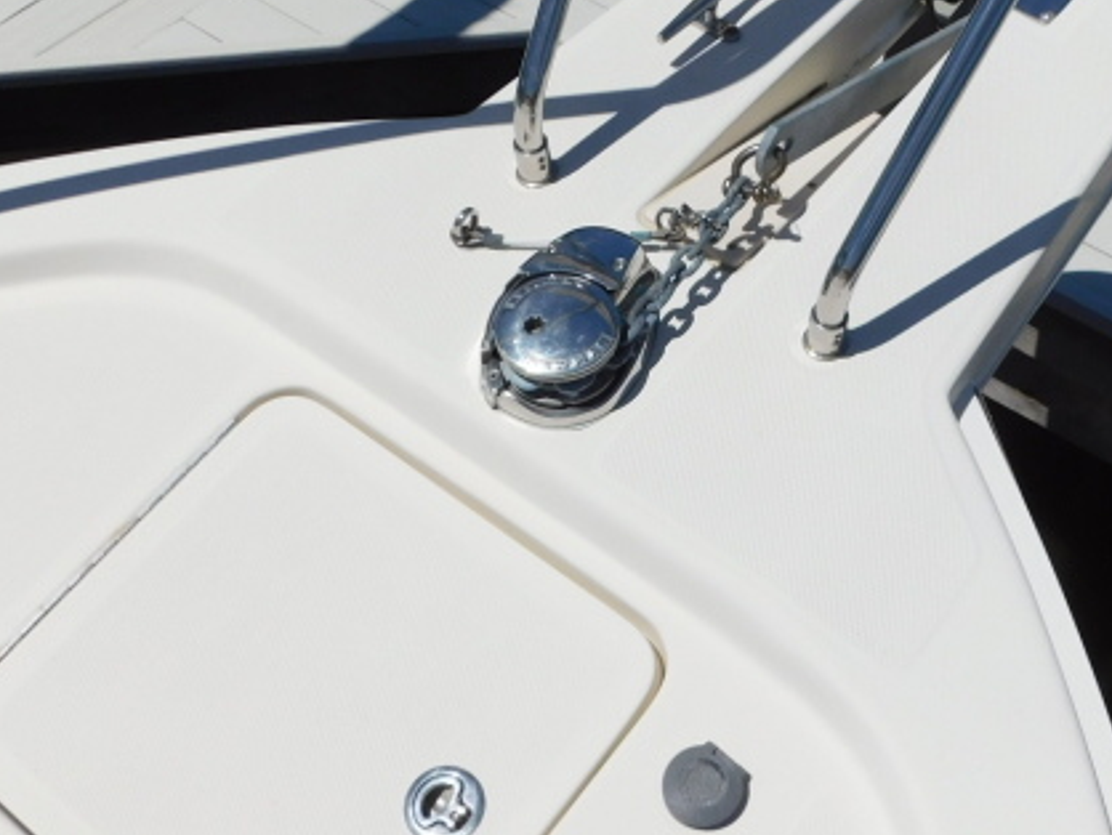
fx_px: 1414
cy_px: 420
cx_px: 716
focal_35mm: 44
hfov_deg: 42.5
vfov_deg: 32.9
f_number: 6
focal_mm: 4
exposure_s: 1/1500
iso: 125
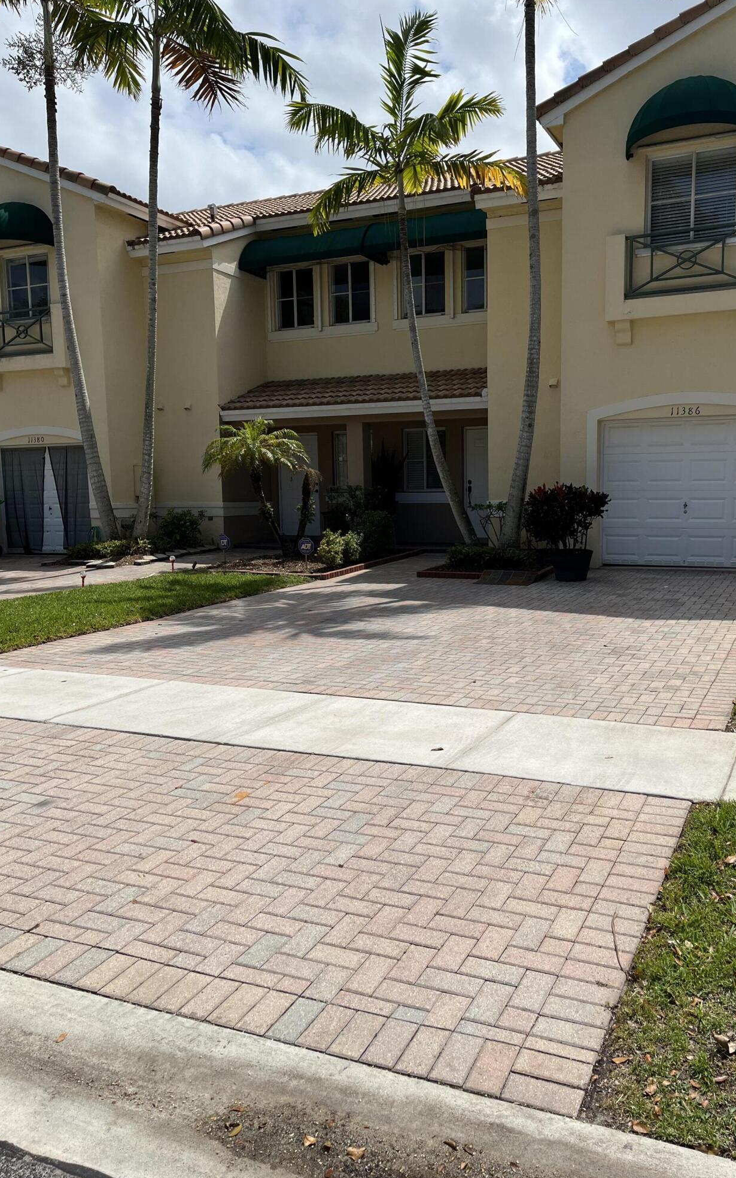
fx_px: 899
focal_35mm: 28
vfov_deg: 66.5
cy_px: 592
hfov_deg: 44.3
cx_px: 434
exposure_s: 1/7874
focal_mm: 5.1
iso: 50
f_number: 1.6
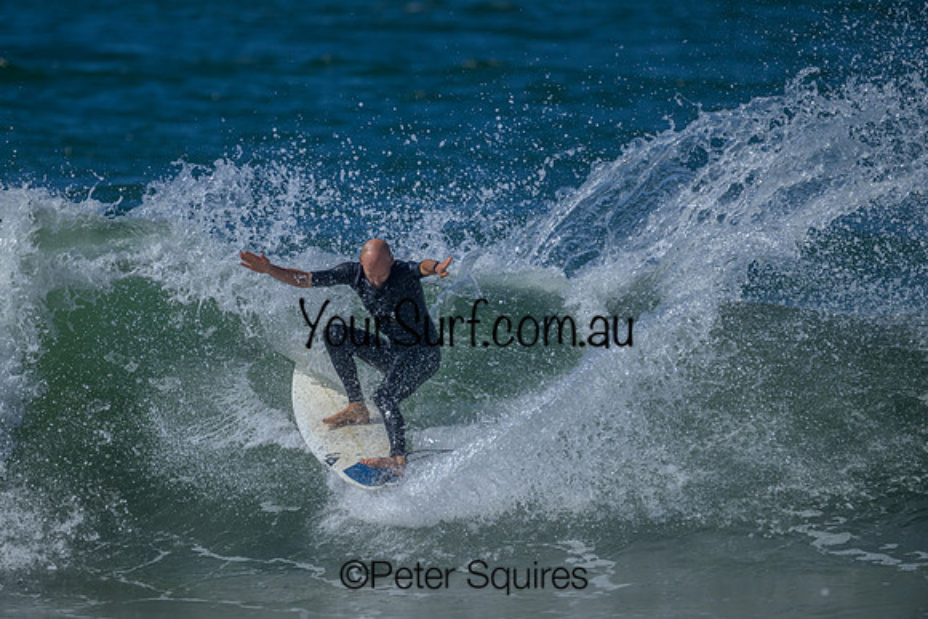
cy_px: 310
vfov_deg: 1.2
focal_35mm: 1120
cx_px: 464
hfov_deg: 1.8
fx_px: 28877
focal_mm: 1120
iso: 900
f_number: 9
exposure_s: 1/4000
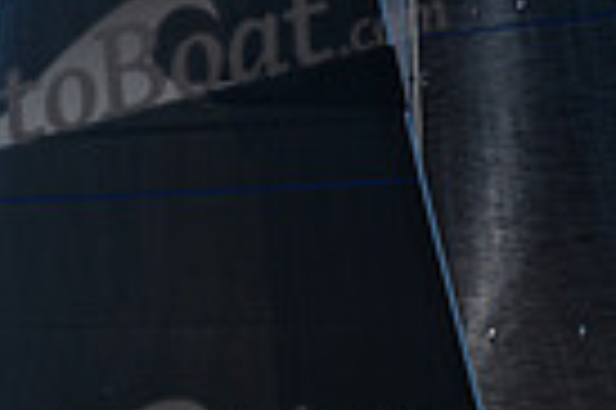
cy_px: 665
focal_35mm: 296
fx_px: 5059
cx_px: 683
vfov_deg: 4.6
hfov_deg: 6.9
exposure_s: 1/800
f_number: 5.6
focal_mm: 70
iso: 250
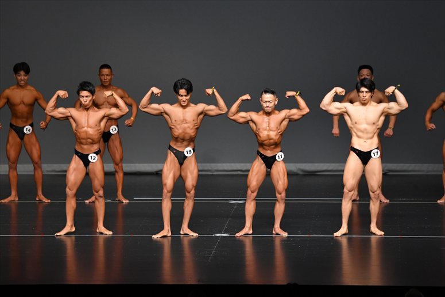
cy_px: 148
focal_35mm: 202
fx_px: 2496
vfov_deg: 6.8
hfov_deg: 10.2
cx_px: 222
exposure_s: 1/400
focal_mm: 135
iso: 2200
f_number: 5.6
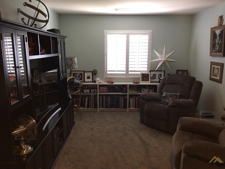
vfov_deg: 48.2
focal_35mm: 29
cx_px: 112
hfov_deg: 61.7
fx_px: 188
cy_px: 84
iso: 64
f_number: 2.2
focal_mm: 4.15
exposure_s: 1/15
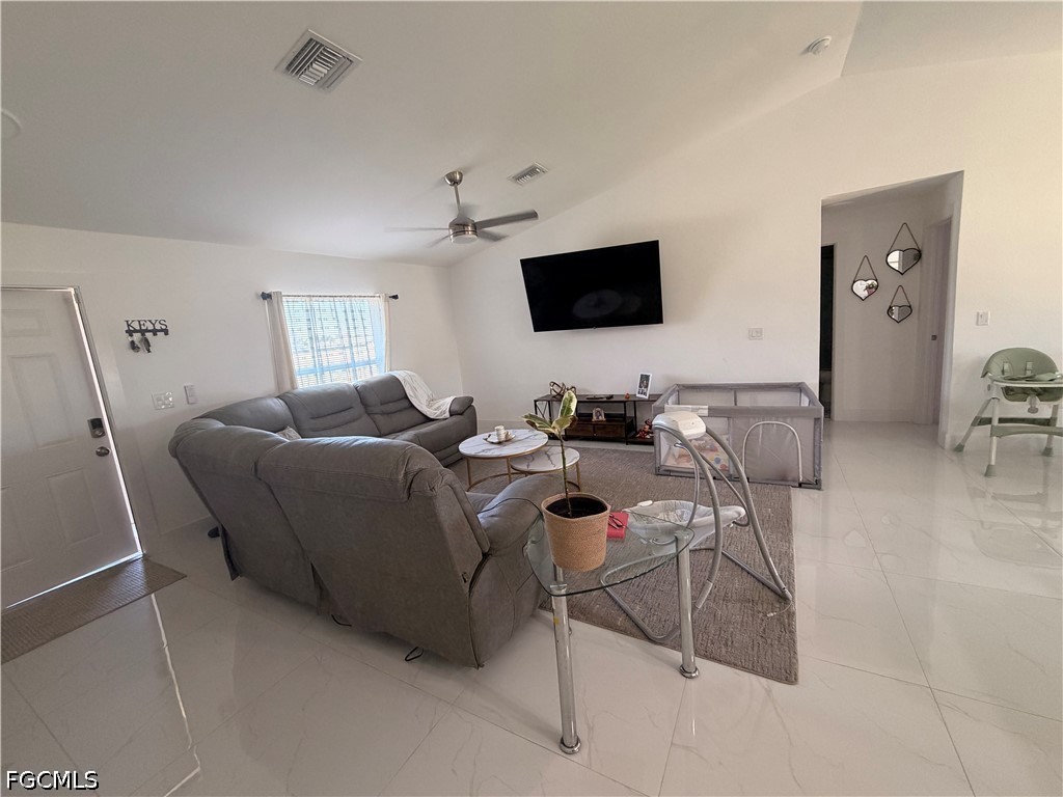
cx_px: 532
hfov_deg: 102.1
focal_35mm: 14
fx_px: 430
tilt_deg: -9.5
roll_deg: +6.4
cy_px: 398
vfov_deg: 85.7
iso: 250
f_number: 2.2
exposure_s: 1/60
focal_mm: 2.22
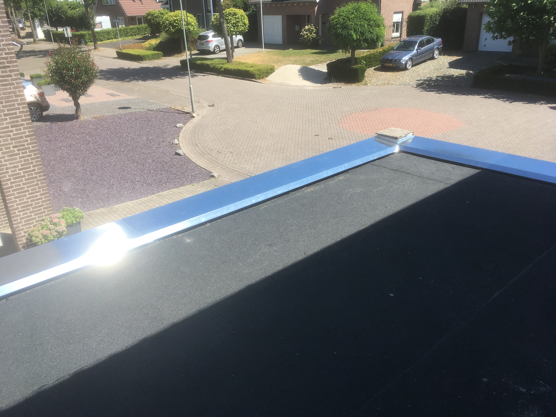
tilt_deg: -25.2
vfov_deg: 48.2
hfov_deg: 61.7
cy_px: 208
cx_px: 278
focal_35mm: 29
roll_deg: +1.1
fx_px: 466
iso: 25
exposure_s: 1/974
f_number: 2.2
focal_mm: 4.15
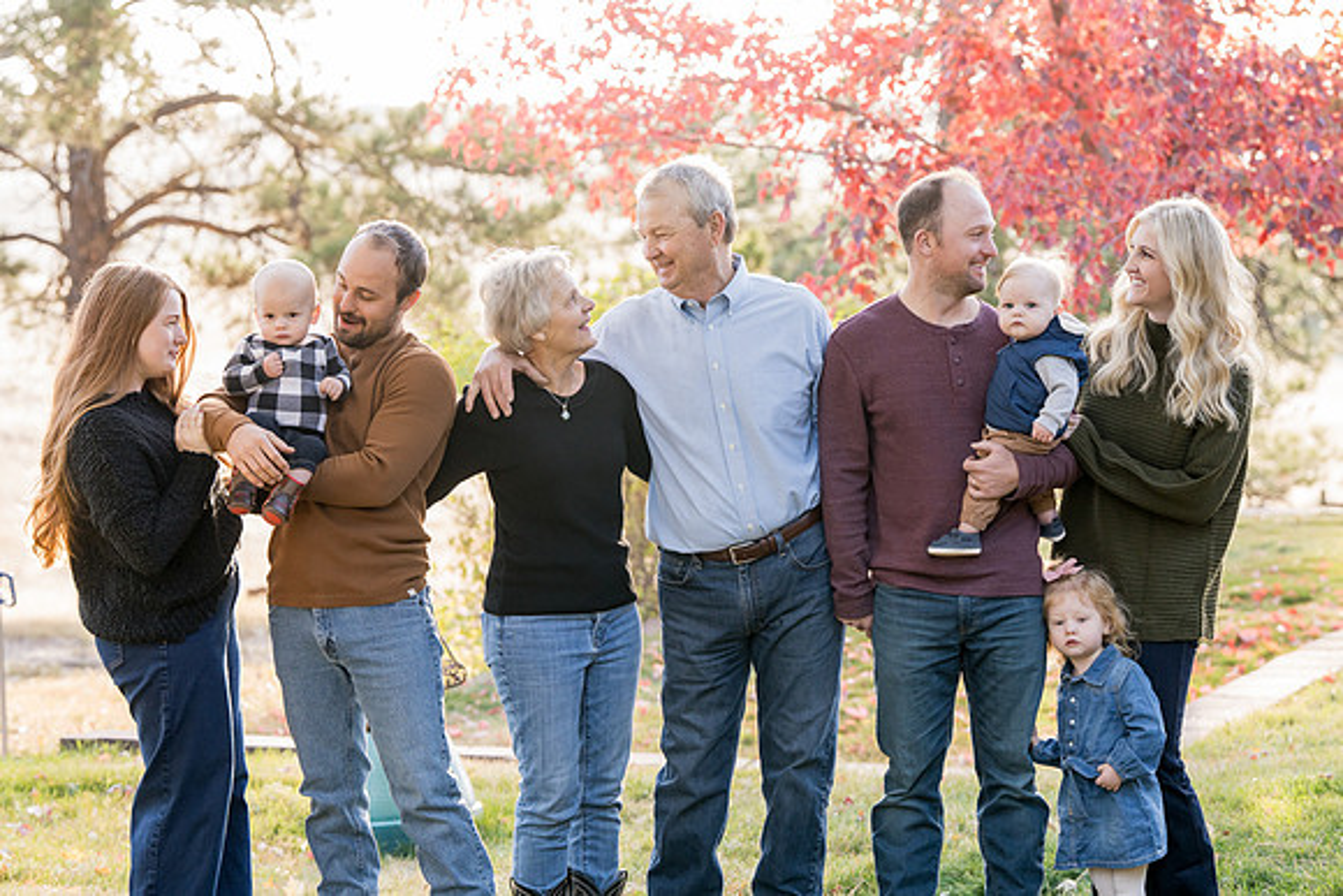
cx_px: 672
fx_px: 4030
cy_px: 448
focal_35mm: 108
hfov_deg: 18.9
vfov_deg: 12.7
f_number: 5
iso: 2000
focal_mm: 108
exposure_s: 1/250
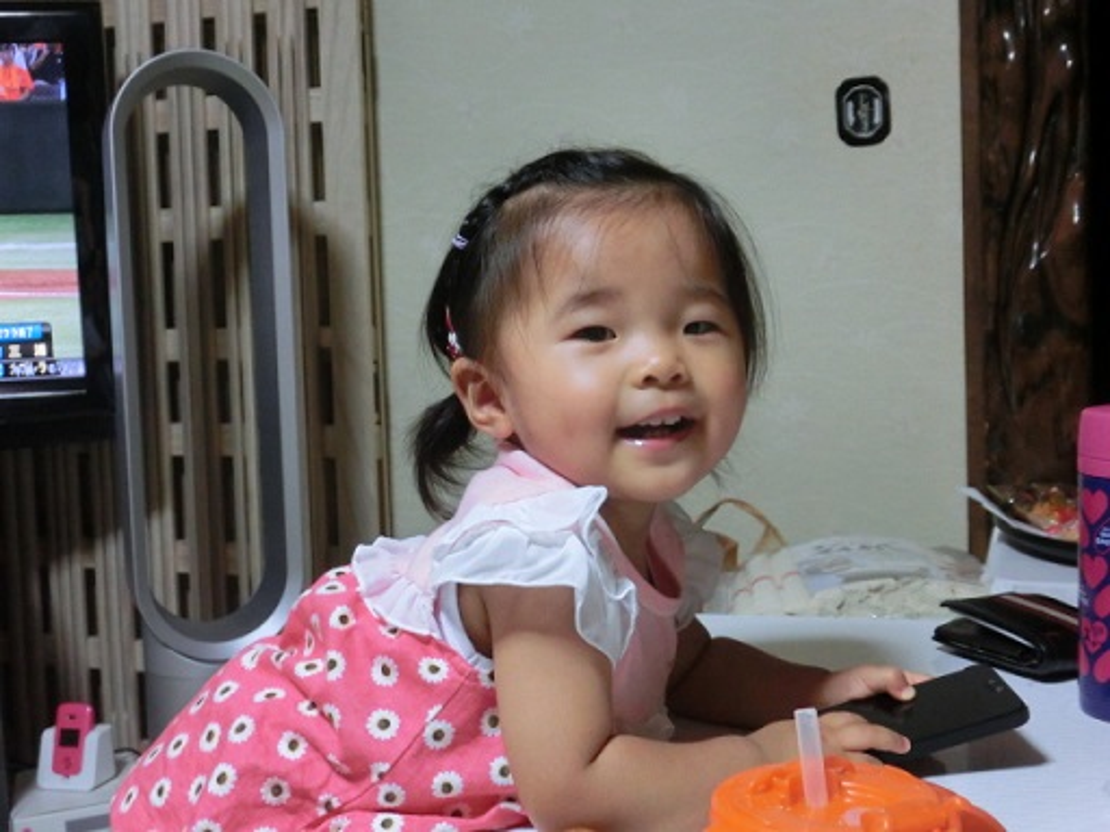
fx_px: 1411
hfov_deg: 42.9
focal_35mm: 44
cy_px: 416
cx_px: 555
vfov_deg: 32.9
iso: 800
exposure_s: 1/50
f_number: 3.4
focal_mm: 7.9
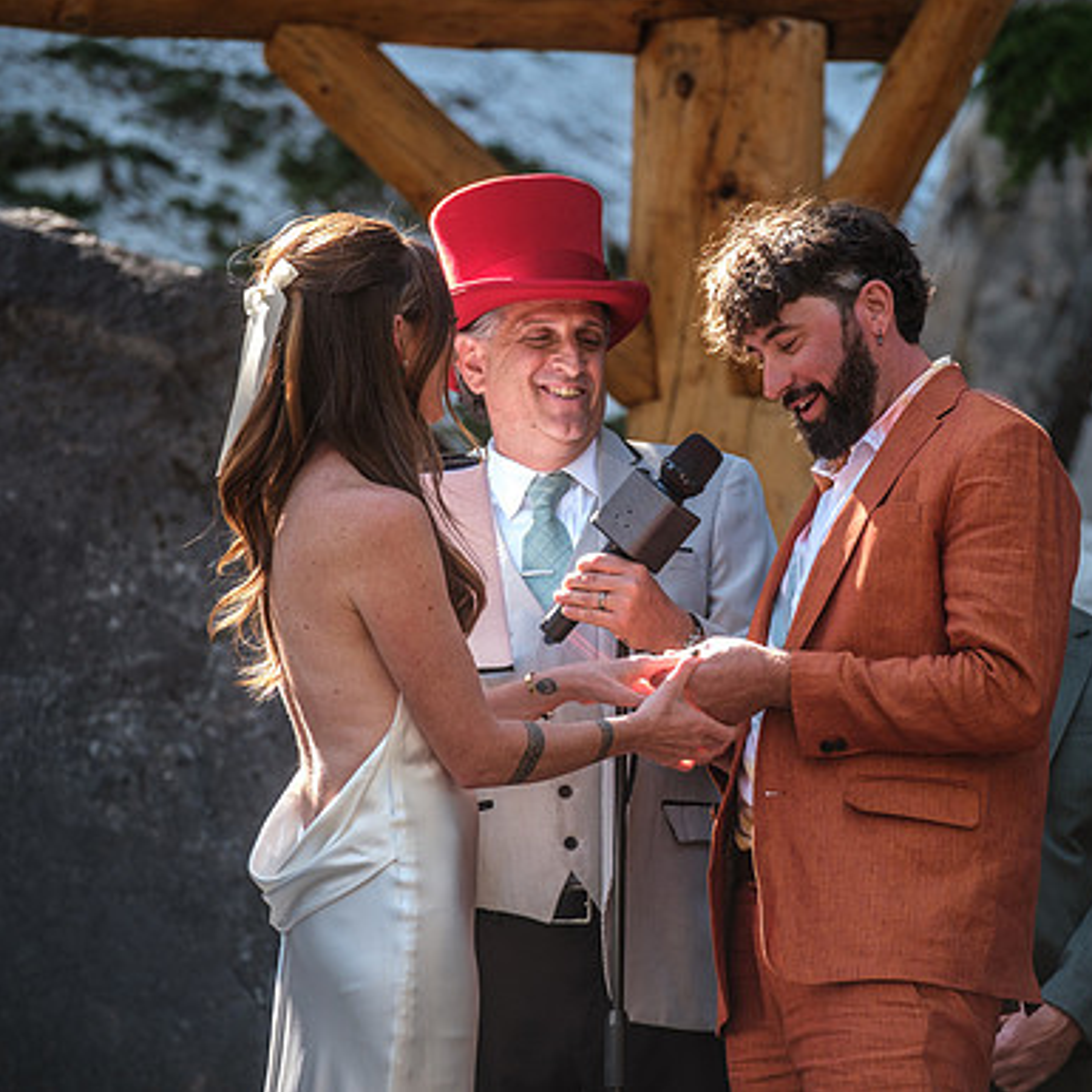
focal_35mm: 269
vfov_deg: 6.5
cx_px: 774
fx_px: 9601
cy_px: 546
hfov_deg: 6.5
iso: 400
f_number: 4
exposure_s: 1/160
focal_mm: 140
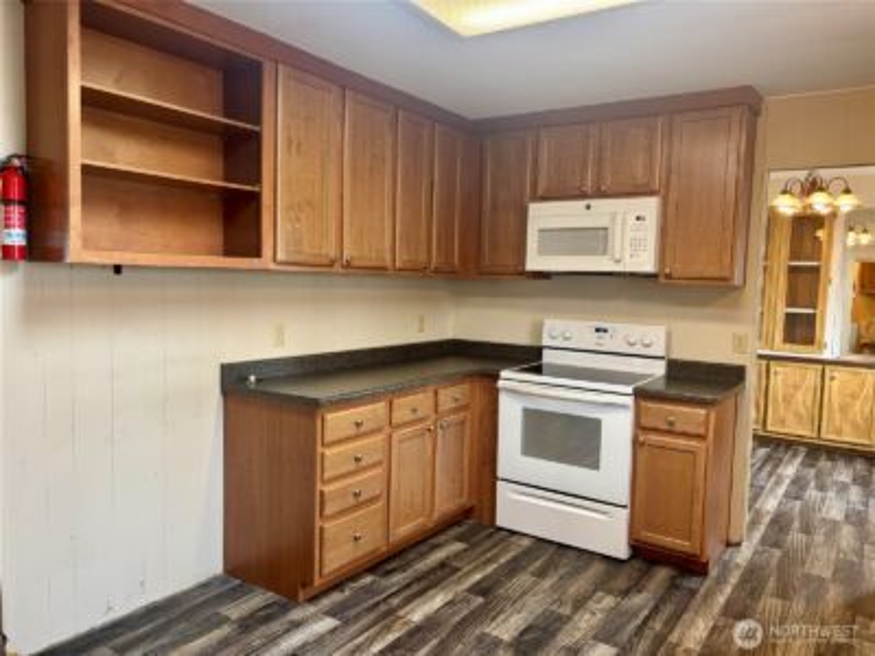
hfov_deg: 67.3
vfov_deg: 53.1
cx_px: 438
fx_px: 657
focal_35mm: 26
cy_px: 328
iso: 200
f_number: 1.6
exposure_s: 1/60
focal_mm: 5.96
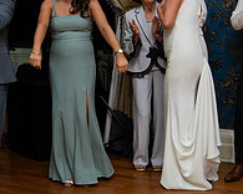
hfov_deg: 23.8
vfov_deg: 19.7
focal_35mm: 78
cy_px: 84
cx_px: 27
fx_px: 561
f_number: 2.8
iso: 1250
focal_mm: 28
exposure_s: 1/160
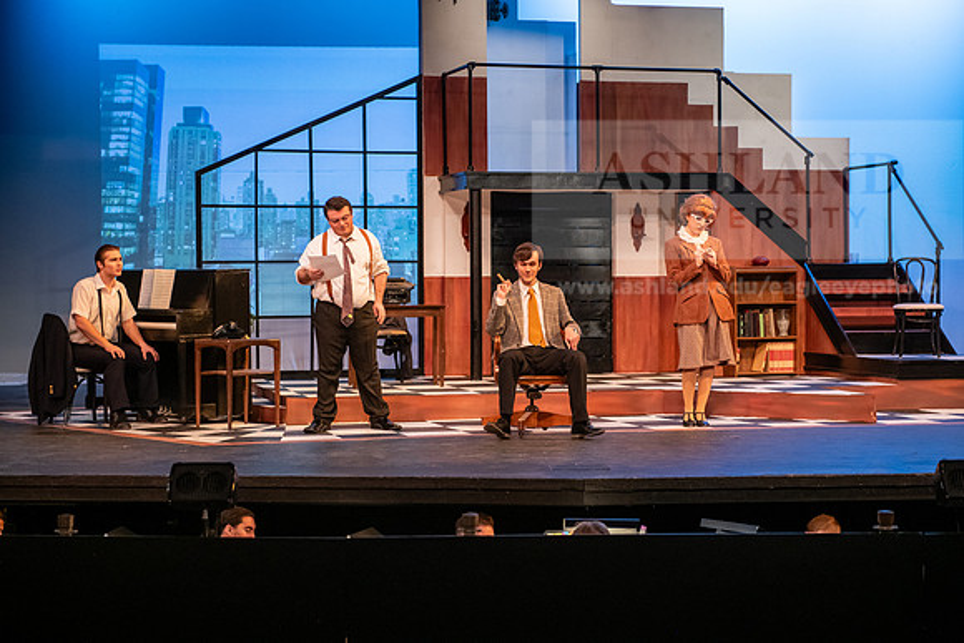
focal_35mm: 70
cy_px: 322
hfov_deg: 28.8
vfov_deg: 19.5
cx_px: 482
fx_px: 1875
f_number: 3.5
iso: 2500
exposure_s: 1/200
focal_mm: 70
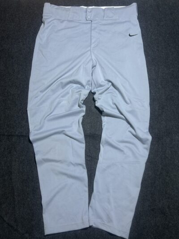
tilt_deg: -53.7
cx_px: 90
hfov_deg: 53.1
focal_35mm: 26
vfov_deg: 67.3
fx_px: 179
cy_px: 120
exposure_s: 1/100
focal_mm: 5.7
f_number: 1.5
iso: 40
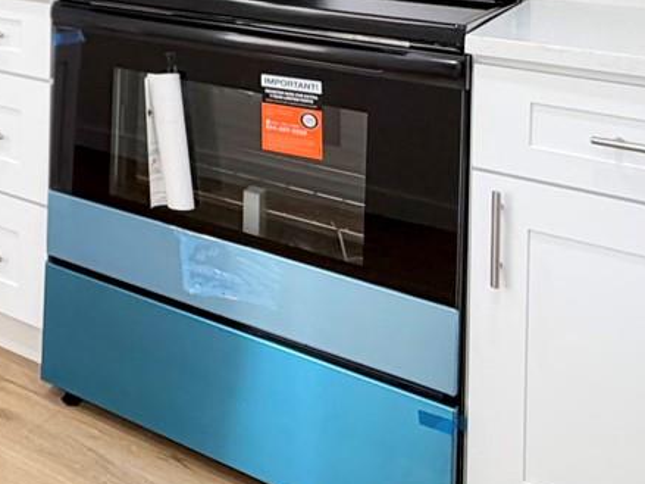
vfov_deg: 24.8
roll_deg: -0.2
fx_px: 950
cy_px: -143
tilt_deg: -0.4
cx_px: -210
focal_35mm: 51
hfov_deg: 29.5
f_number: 2.2
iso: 200
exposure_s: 1/60
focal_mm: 2.22
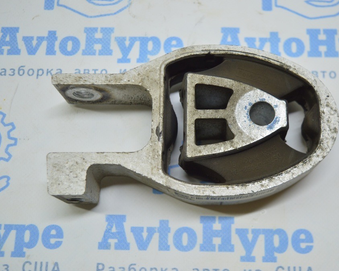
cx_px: 187
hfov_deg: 37.6
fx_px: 497
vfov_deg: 30.5
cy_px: 134
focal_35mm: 50
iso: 400
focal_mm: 29
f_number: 4.2
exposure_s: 1/60
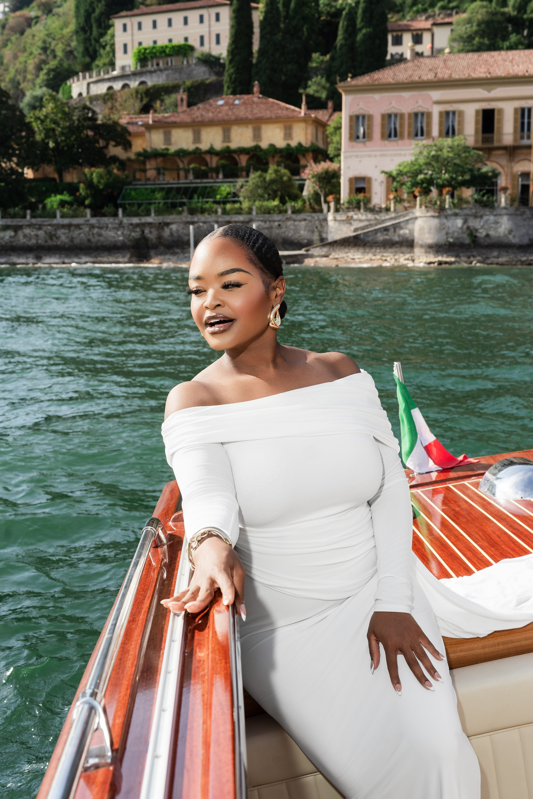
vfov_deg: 49.6
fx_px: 866
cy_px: 400
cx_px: 266
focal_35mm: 39
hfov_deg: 34.2
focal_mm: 39
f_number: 8
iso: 100
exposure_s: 1/250
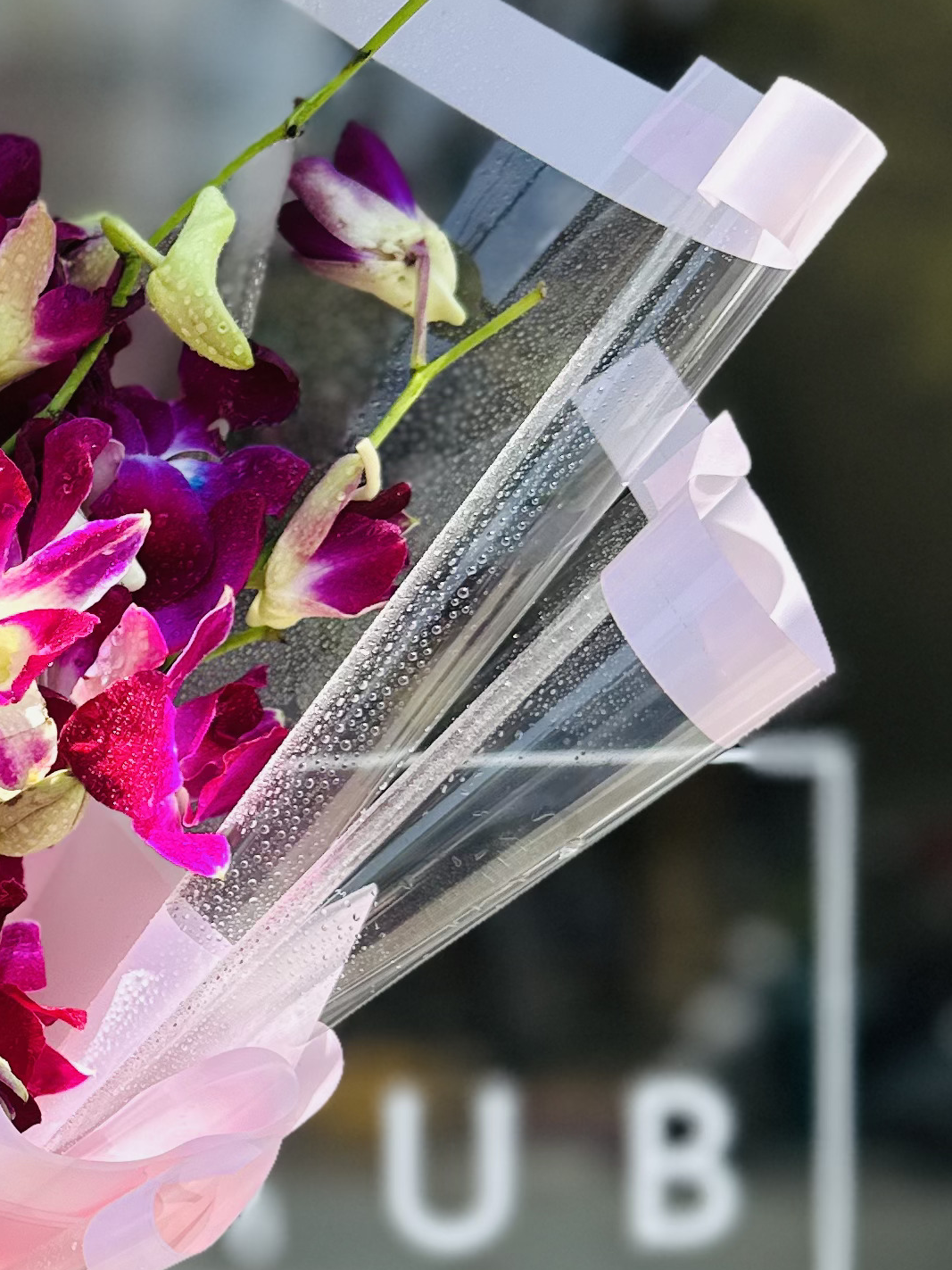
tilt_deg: -0.5
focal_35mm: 68
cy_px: 825
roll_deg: +0.4
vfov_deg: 28.4
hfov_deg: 19.5
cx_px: -373
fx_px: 2494
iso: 80
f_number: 1.78
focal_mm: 6.86
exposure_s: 1/1751
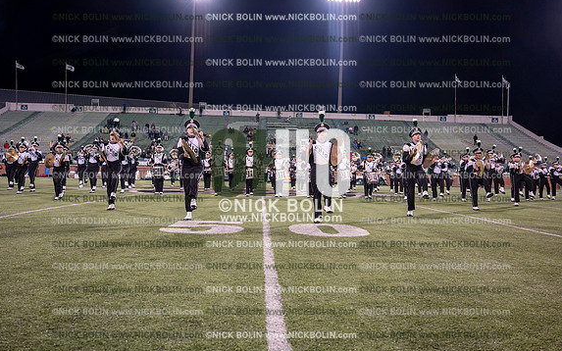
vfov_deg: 38.3
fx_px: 505
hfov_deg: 58.1
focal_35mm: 33
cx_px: 281
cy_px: 176
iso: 3200
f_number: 4
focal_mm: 32
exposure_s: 1/640
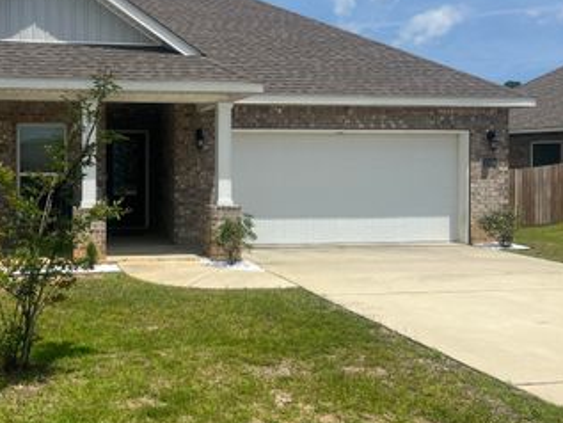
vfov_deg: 35.1
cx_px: 147
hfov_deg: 44.4
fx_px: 667
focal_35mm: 41
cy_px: 179
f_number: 1.5
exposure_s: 1/5587
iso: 50
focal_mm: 5.7
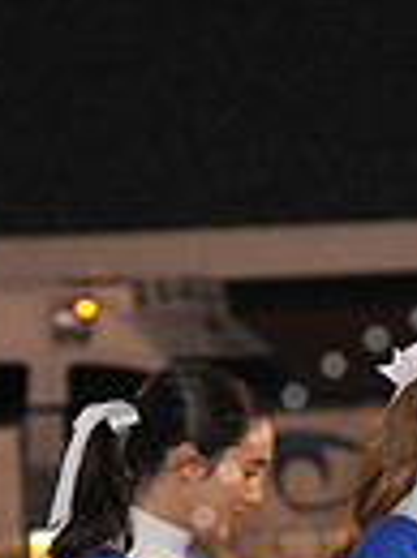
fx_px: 13827
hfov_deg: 1.7
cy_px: 687
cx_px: 563
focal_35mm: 858
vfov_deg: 2.3
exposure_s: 1/160
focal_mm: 200
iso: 1600
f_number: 7.1
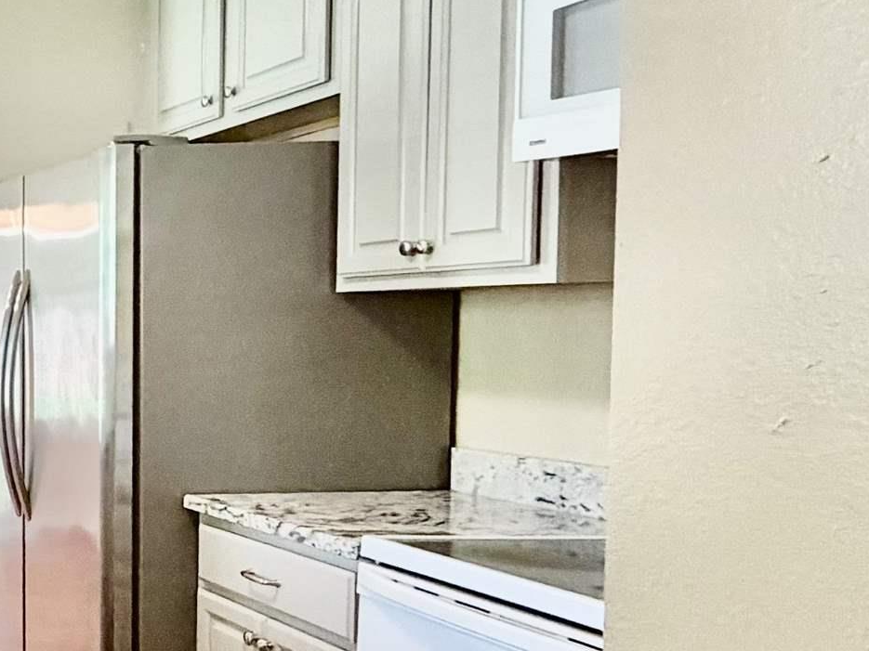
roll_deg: +1.9
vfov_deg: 31.4
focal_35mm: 46
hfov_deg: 28.1
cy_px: 398
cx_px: -422
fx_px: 1155
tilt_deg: -2.4
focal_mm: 2.22
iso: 500
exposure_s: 1/60
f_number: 2.2
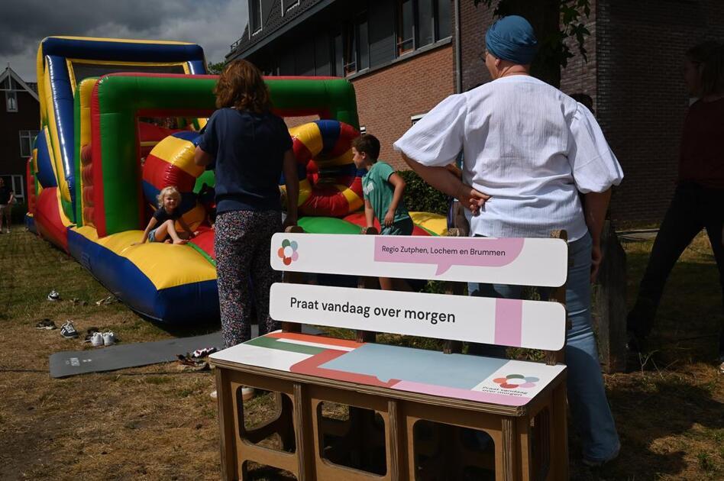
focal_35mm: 34
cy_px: 240
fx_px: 683
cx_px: 362
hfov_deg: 55.8
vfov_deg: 38.8
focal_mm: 34
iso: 640
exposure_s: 1/1250
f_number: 18
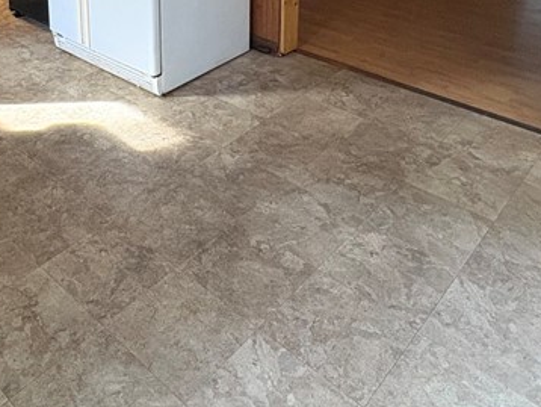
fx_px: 626
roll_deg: +2.5
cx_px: 122
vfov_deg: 30.3
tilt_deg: -11.3
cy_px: -88
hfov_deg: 44.9
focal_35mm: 40
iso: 400
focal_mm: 2.22
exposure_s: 1/60
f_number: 2.2
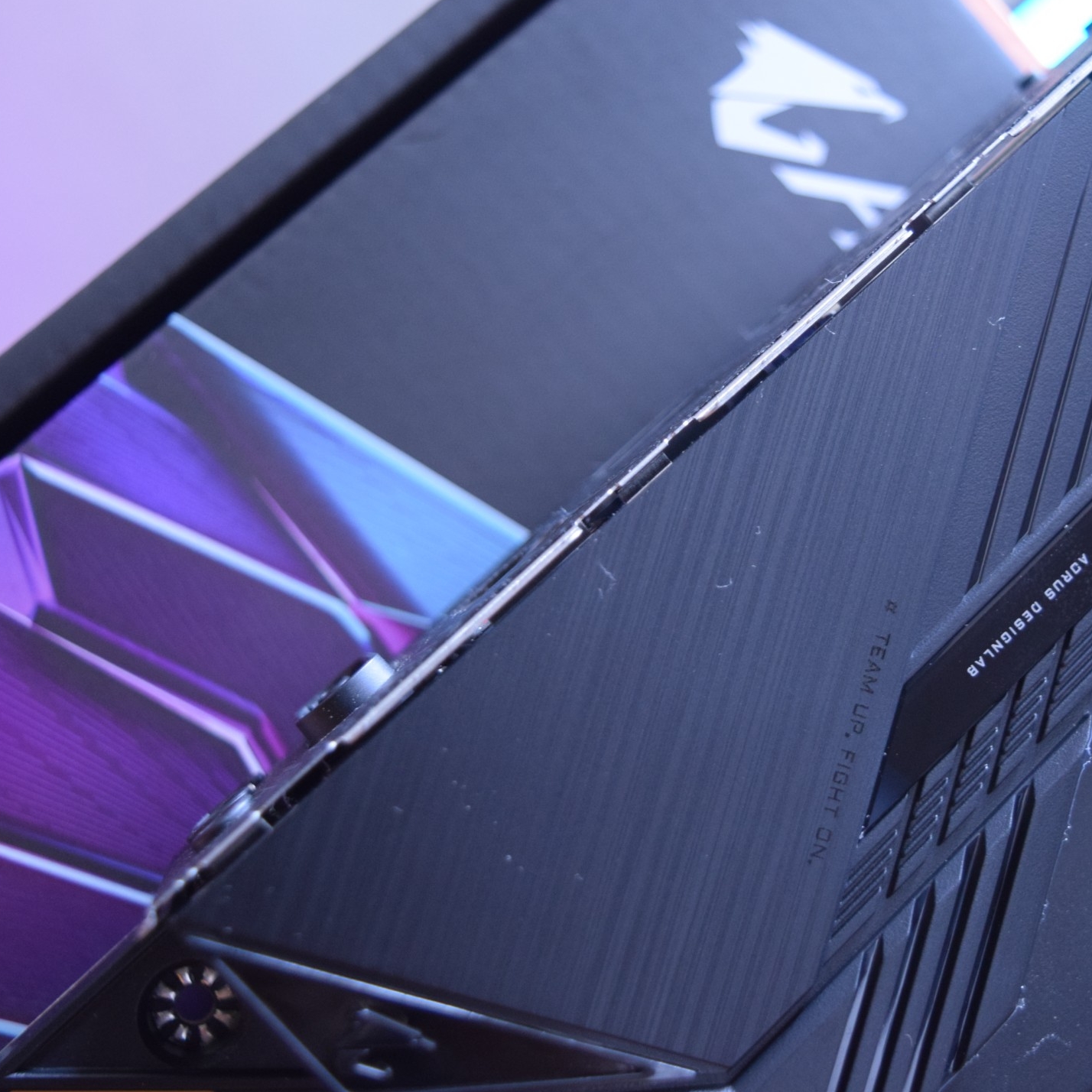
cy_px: 542
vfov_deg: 31.6
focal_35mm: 54
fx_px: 1927
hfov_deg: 31.4
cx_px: 729
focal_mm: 28
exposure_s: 1/10
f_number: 4.2
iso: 1600
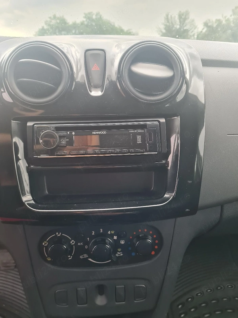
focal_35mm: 26
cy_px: 159
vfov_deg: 67.3
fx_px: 238
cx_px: 119
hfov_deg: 53.1
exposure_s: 1/50
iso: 200
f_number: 1.8
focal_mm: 5.4
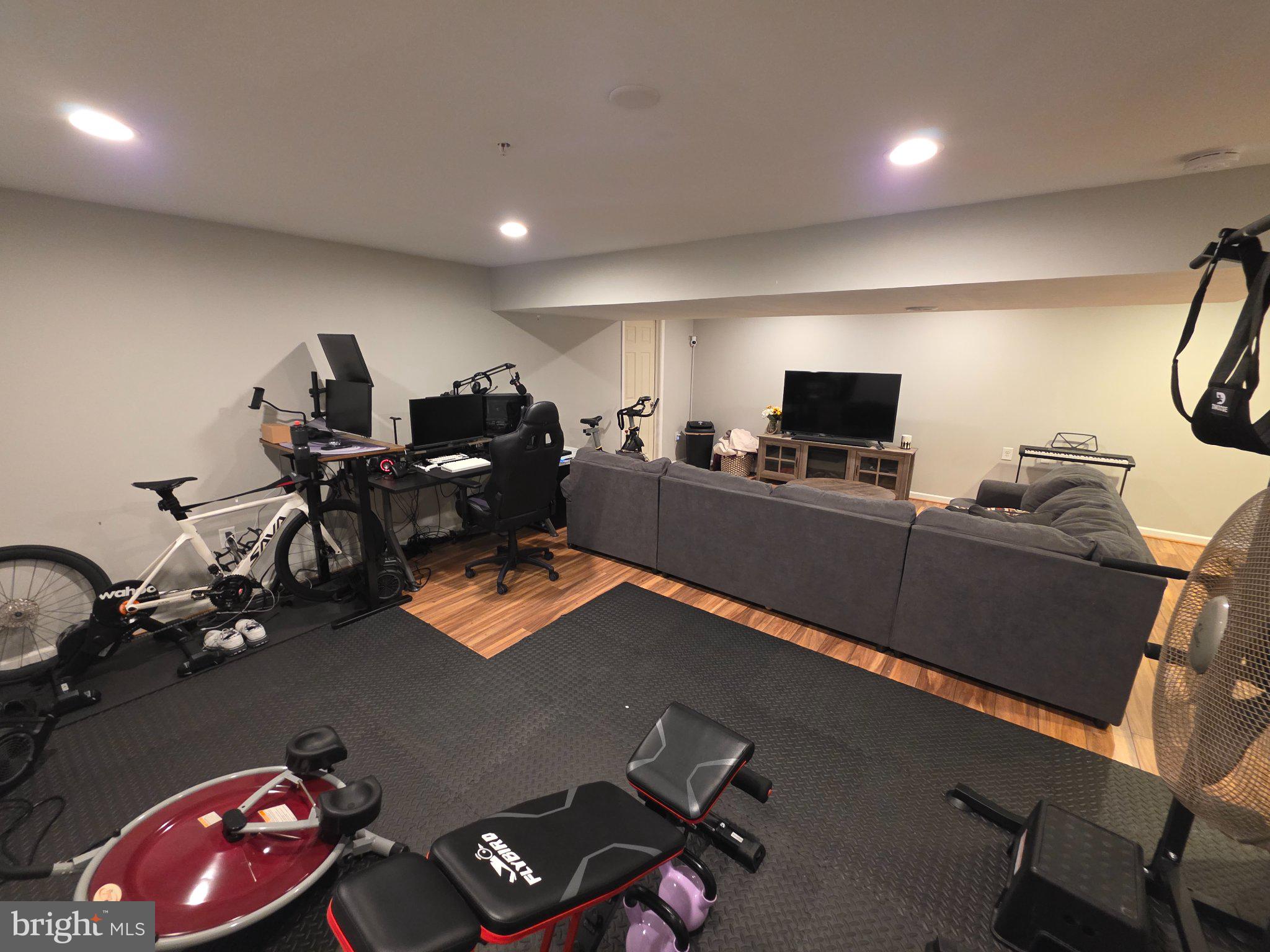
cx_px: 635
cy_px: 476
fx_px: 477
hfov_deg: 106.2
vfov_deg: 89.9
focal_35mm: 13
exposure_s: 1/60
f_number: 1.9
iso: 640
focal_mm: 2.2
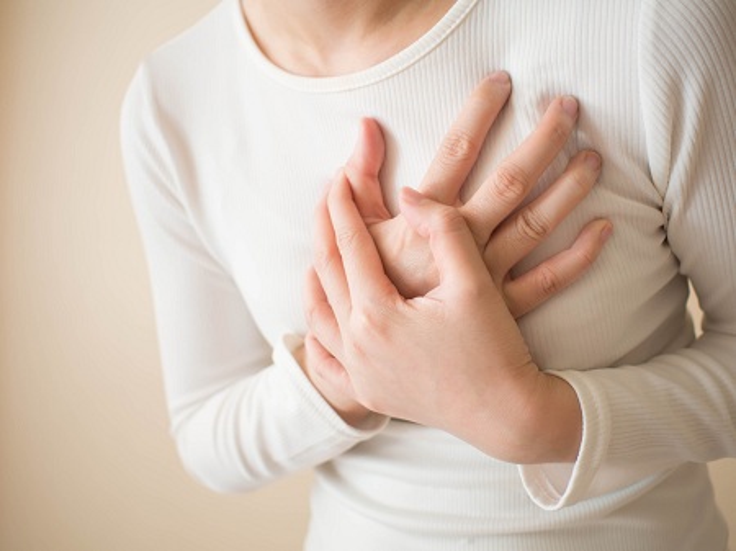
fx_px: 723
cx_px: 368
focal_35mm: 34
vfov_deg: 41.8
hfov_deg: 54.0
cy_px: 276
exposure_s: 1/40
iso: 200
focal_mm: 17
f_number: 1.8
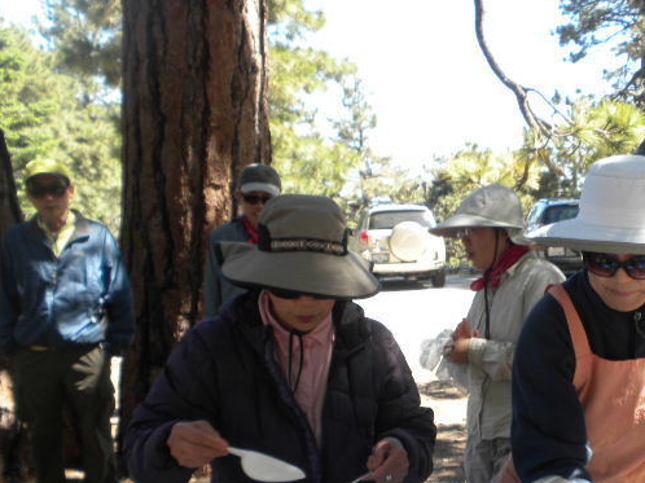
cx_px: 471
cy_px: 363
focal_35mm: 57
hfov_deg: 33.2
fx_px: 1062
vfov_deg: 25.3
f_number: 3.5
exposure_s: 1/110
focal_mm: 6.6
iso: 64
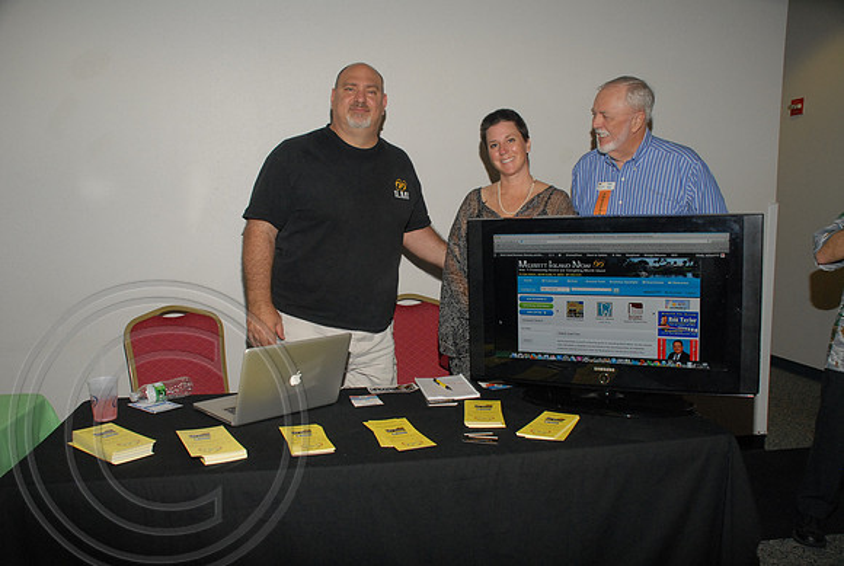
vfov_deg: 48.1
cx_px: 422
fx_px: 634
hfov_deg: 67.3
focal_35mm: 27
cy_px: 283
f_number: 5.6
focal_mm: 18
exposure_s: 1/125
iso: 500
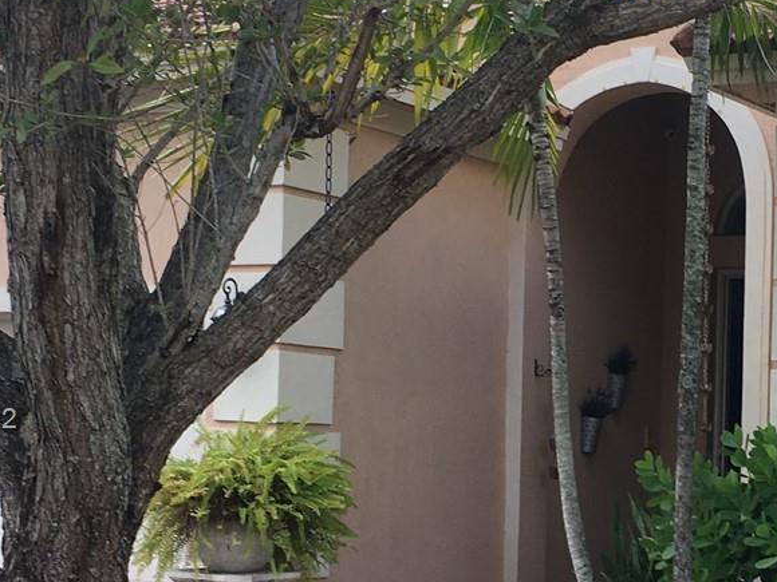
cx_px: 660
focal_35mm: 80
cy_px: 421
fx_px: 1796
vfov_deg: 18.3
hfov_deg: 23.9
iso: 25
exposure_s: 1/291
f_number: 2.2
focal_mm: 4.15
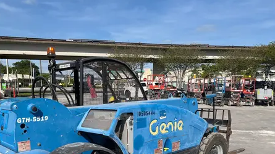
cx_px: 124
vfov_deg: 32.6
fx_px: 255
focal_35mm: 35
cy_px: 127
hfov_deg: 56.5
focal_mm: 5.1
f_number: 1.6
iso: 50
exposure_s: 1/4484
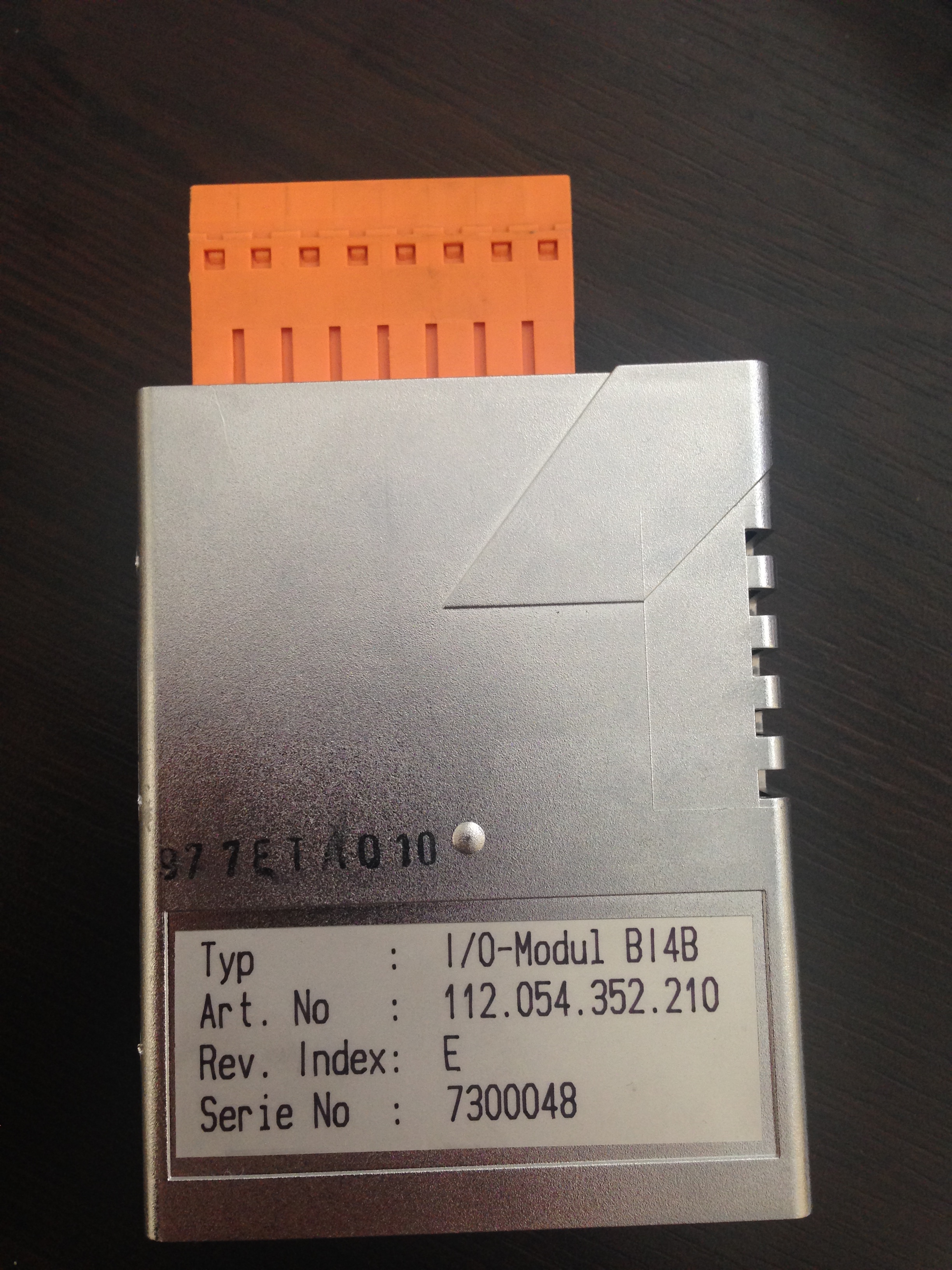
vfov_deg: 55.4
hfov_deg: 42.9
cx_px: 476
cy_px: 635
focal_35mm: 33
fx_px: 1210
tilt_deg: -84.6
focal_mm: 4.12
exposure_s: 1/20
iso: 100
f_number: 2.4
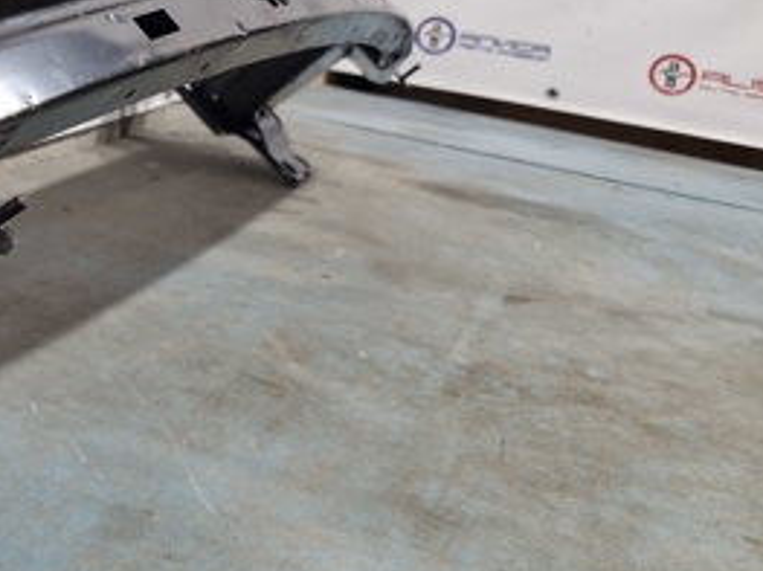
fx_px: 1234
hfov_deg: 30.1
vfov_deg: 25.7
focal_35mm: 56
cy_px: 119
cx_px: -119
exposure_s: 1/100
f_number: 1.8
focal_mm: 5.54
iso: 400
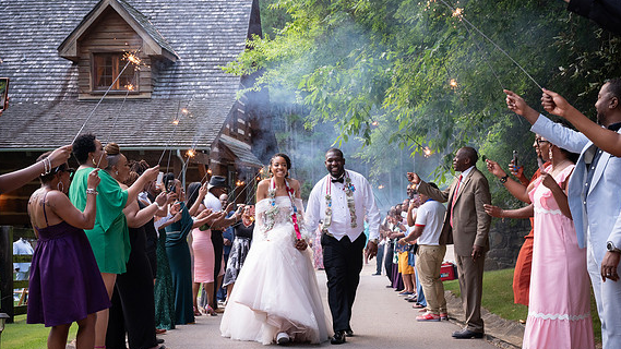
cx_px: 312
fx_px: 790
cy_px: 190
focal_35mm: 48
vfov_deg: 24.9
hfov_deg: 42.9
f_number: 5.6
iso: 2000
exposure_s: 1/250
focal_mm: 45
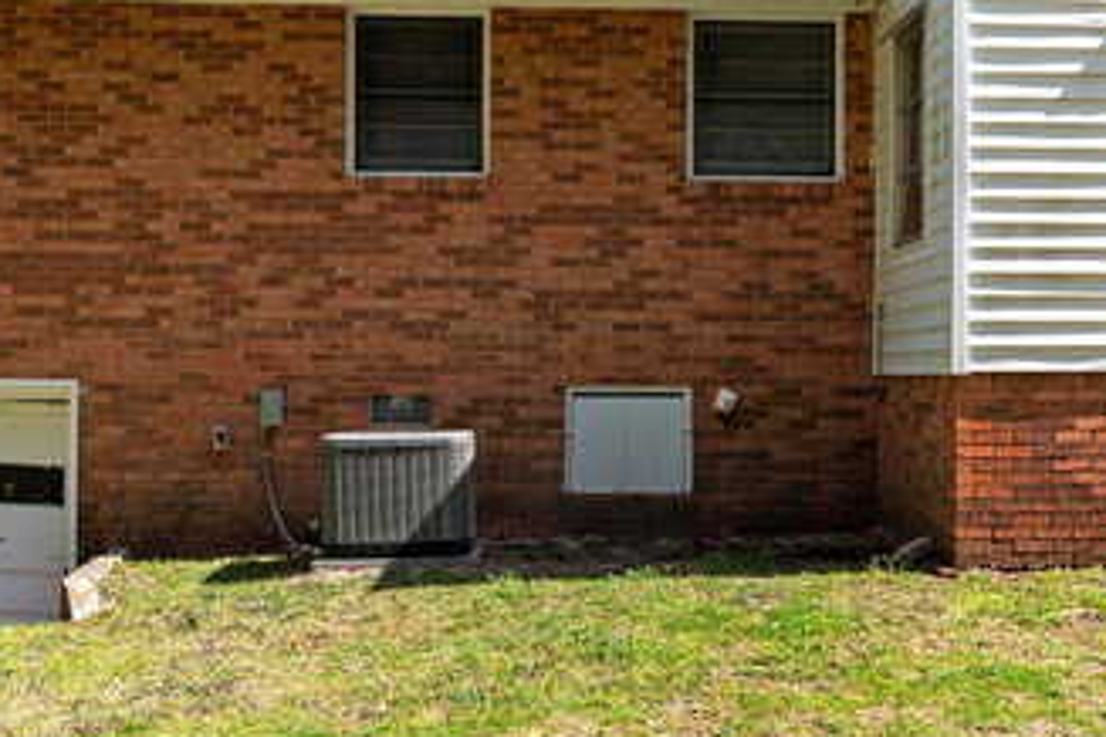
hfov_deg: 36.2
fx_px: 1690
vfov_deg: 24.2
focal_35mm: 55
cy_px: 132
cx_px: 638
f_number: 8
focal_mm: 25
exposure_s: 1/125
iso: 100
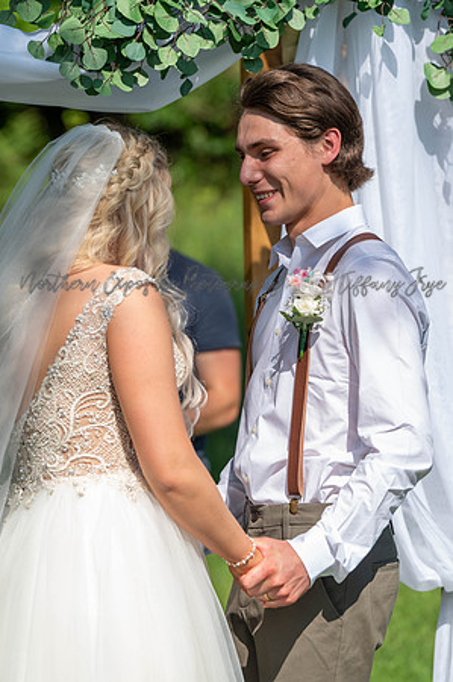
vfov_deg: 10.3
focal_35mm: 200
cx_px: 226
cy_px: 341
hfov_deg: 6.9
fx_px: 3783
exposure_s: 1/500
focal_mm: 200
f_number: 5.6
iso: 125
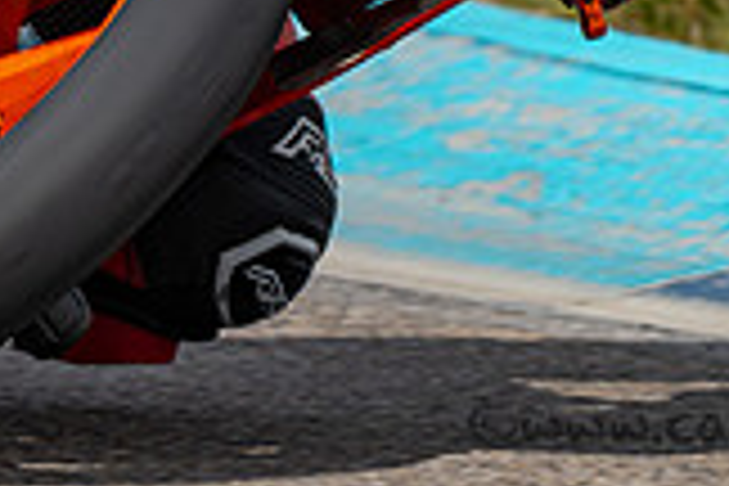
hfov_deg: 0.8
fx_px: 51795
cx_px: -397
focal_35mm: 2558
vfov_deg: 0.5
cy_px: -353
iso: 140
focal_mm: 600
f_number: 6.3
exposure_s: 1/1250
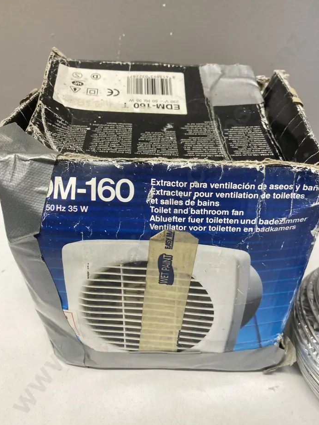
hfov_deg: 45.5
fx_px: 381
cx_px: 159
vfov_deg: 58.3
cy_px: 224
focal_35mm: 31
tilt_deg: -34.9
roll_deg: +3.2
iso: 80
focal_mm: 3.99
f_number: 1.8
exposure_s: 1/50
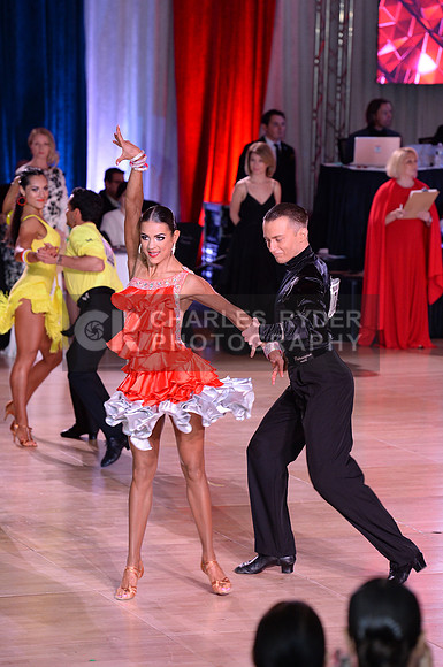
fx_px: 2869
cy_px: 334
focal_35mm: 155
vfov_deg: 13.3
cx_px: 222
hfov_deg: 8.8
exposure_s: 1/250
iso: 2000
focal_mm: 155
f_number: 5
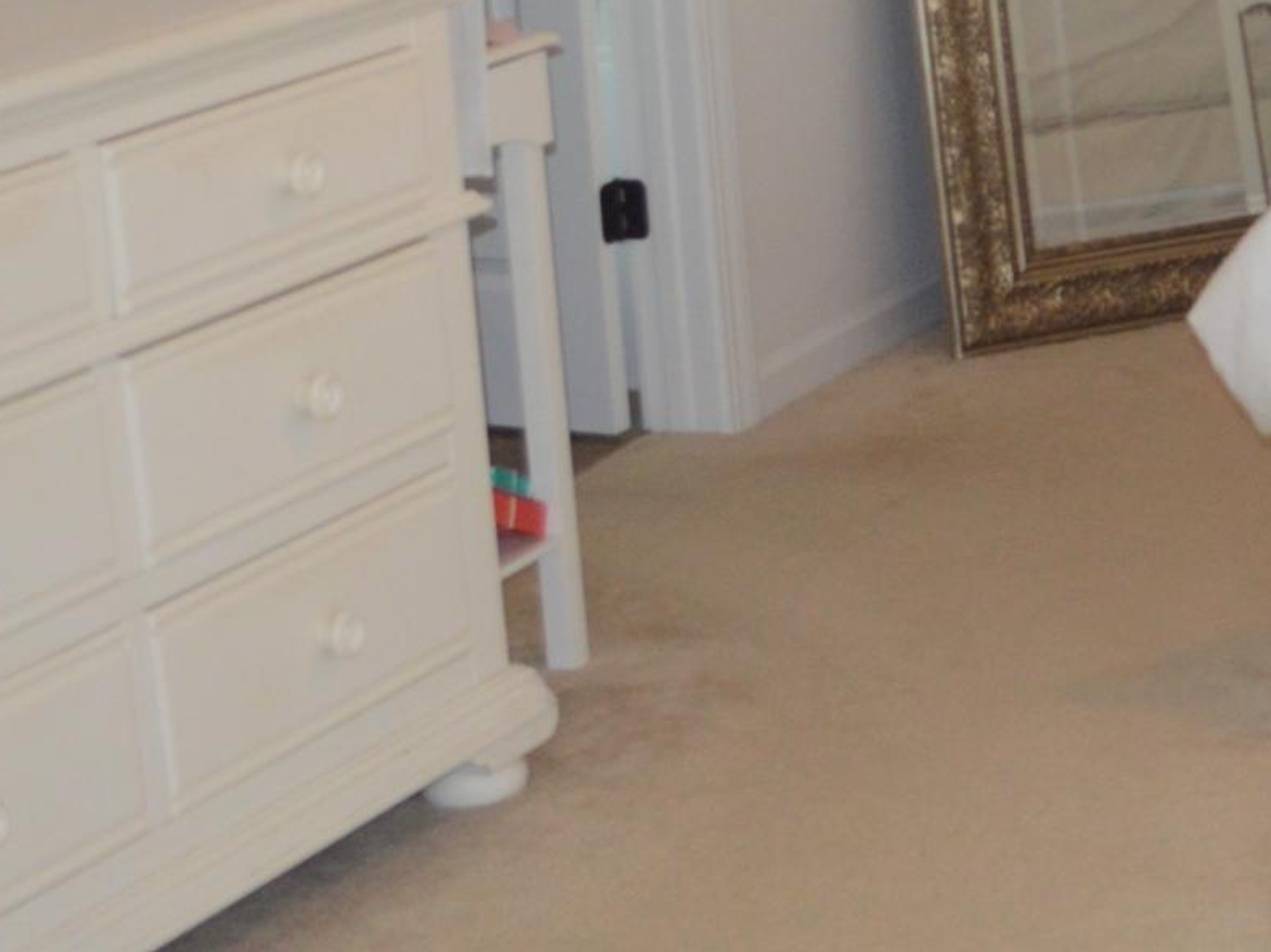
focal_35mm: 110
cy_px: -47
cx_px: 1758
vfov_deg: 13.2
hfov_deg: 16.7
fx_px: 4038
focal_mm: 20
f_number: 3.8
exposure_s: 1/60
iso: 640
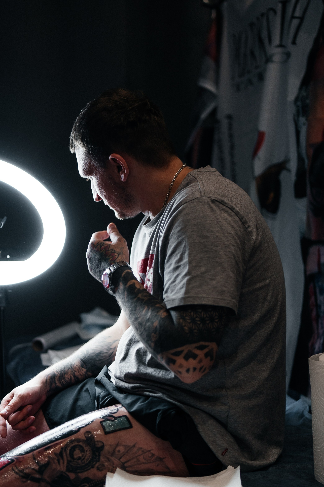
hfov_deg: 22.9
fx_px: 796
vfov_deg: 33.9
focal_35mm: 59
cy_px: 264
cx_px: 113
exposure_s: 1/250
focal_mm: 45
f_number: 1.8
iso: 250
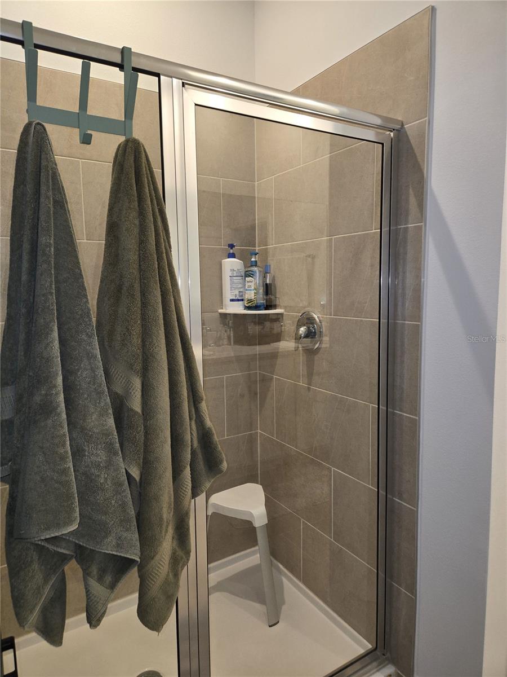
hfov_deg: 58.9
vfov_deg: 73.9
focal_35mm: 23
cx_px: 254
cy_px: 338
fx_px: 449
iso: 100
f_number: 1.8
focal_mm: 5.4
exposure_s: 1/60
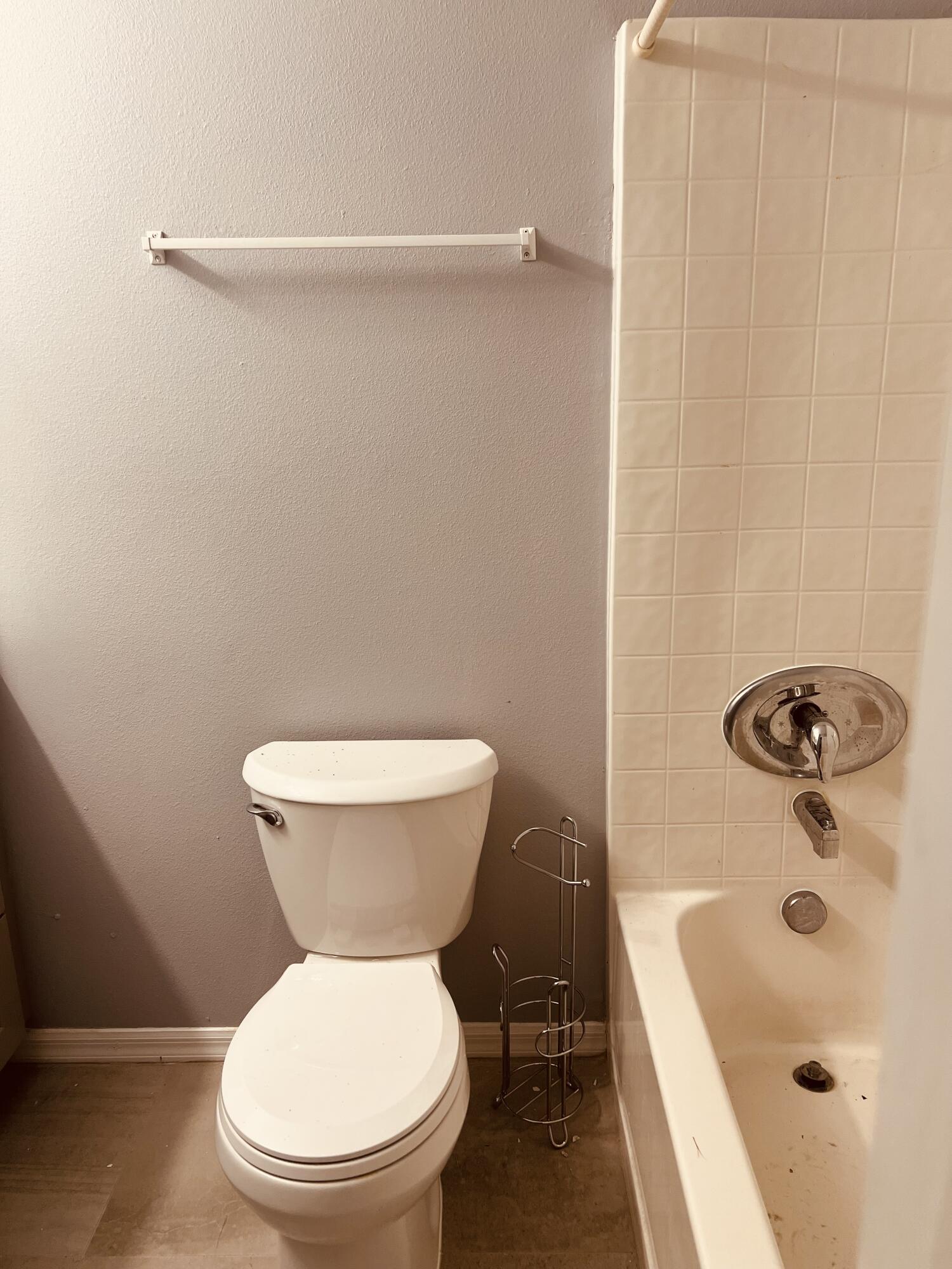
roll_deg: +1.1
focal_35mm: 26
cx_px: 476
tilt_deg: -13.5
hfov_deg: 53.1
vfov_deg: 67.3
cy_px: 634
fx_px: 953
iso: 80
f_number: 1.5
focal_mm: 5.7
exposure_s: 1/60
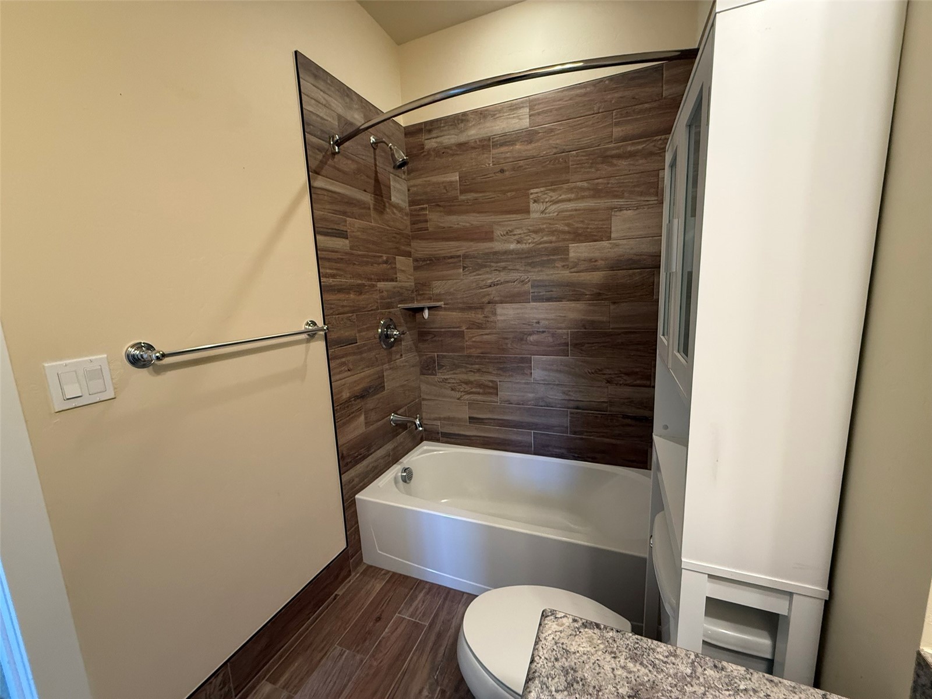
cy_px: 350
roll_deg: +2.4
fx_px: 377
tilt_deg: -8.3
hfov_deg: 102.1
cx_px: 466
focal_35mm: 14
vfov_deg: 85.7
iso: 400
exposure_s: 1/60
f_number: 2.2
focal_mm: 2.22
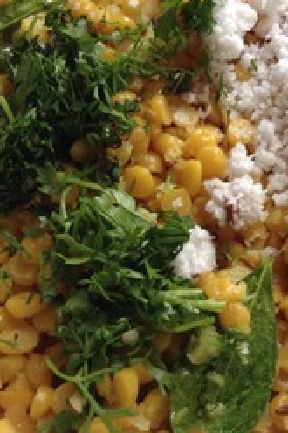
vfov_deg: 29.2
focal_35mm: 69
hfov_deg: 19.5
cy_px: 193
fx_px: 829
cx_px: 241
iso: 80
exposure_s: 1/24
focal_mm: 3.3
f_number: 2.4
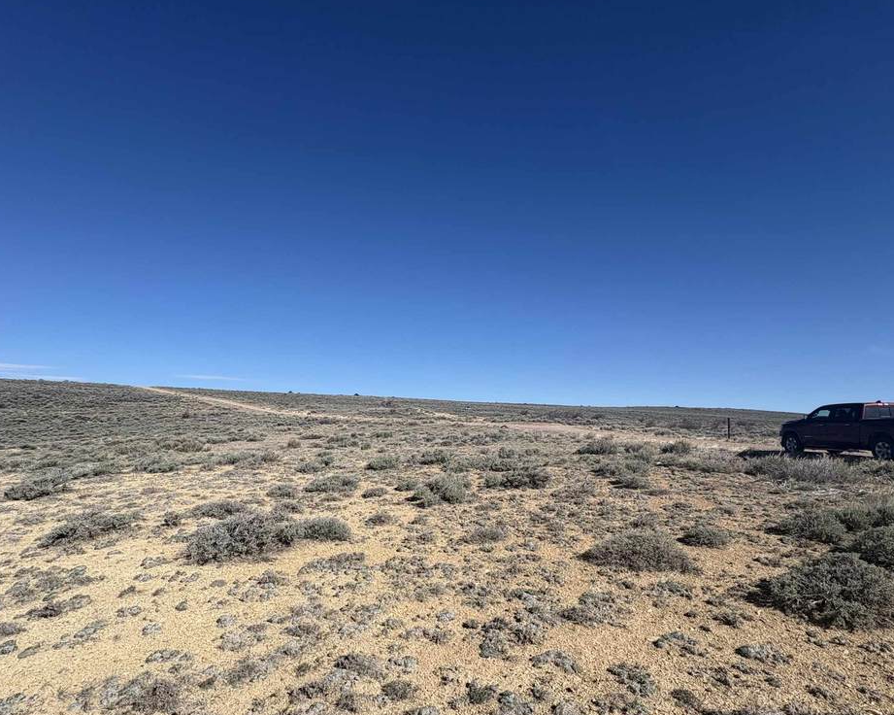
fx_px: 503
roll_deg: -0.9
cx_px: 471
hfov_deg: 83.2
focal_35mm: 19
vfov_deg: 70.6
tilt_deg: +3.3
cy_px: 395
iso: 50
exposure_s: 1/2985
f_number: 2.2
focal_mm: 2.22
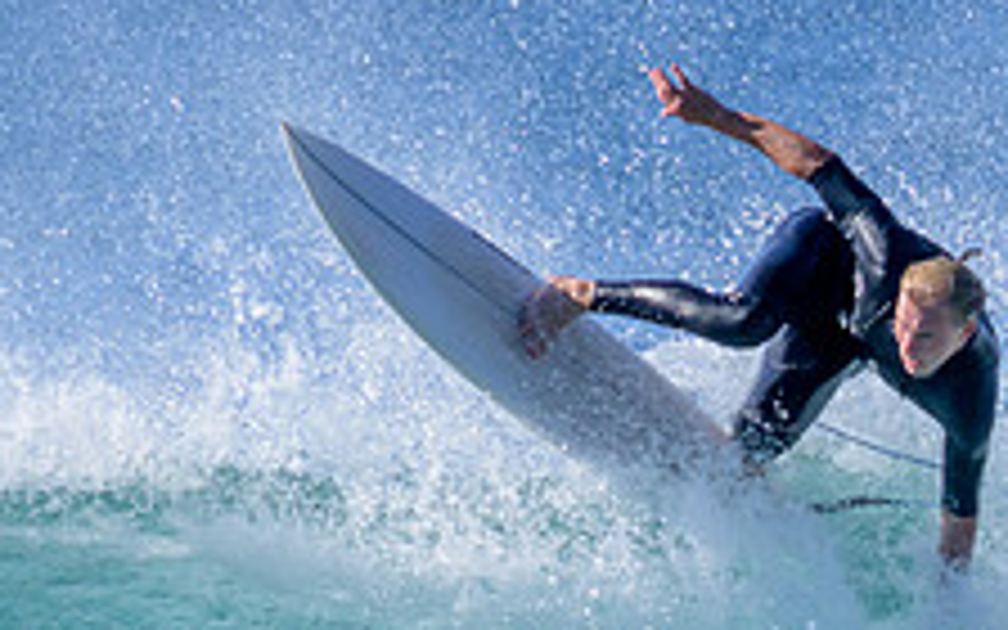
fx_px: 65299
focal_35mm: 2377
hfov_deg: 0.9
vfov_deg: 0.6
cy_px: 632
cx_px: 1009
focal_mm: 660
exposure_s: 1/800
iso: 450
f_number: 11
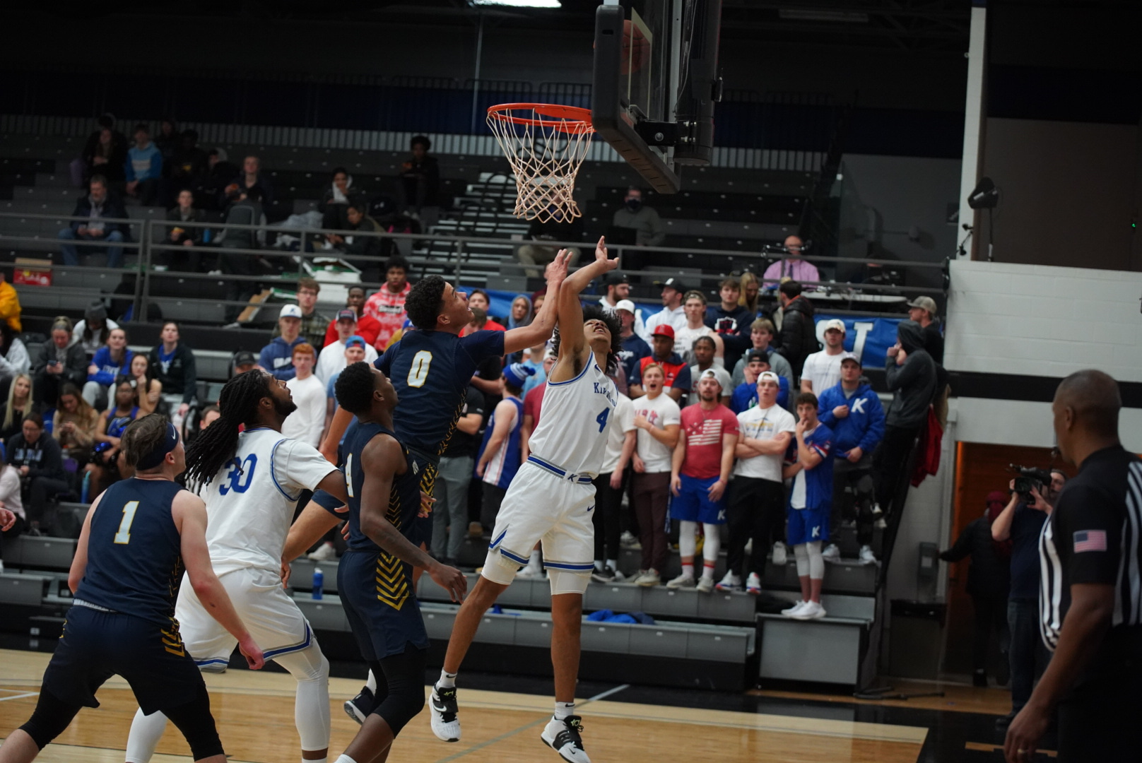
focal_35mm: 83
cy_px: 382
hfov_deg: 24.5
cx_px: 571
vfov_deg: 16.5
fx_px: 2635
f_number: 2.8
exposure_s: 1/1250
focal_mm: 83
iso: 6400
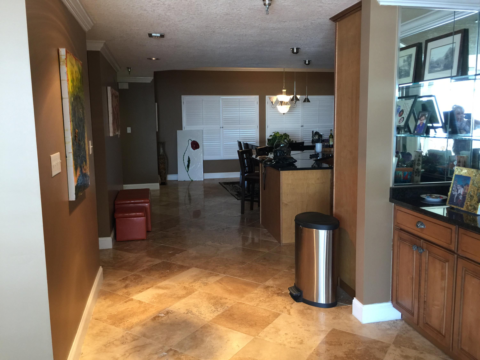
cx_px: 240
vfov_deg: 48.2
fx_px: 402
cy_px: 180
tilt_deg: -6.5
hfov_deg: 61.7
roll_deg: -0.3
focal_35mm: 29
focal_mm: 4.15
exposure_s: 1/30
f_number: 2.2
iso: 50
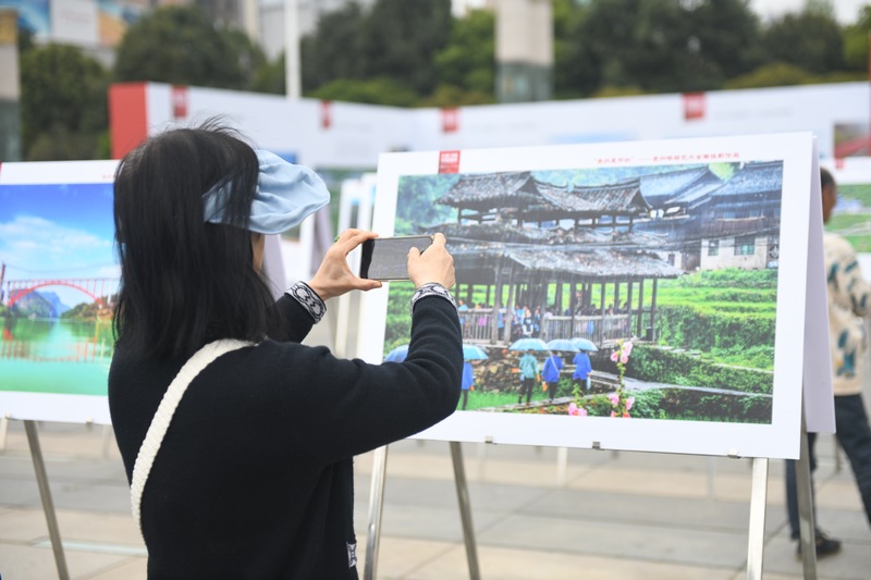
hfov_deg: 33.4
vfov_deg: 22.6
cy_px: 290
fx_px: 1451
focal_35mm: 60
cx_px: 436
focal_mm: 60
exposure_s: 1/3200
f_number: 2.8
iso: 800
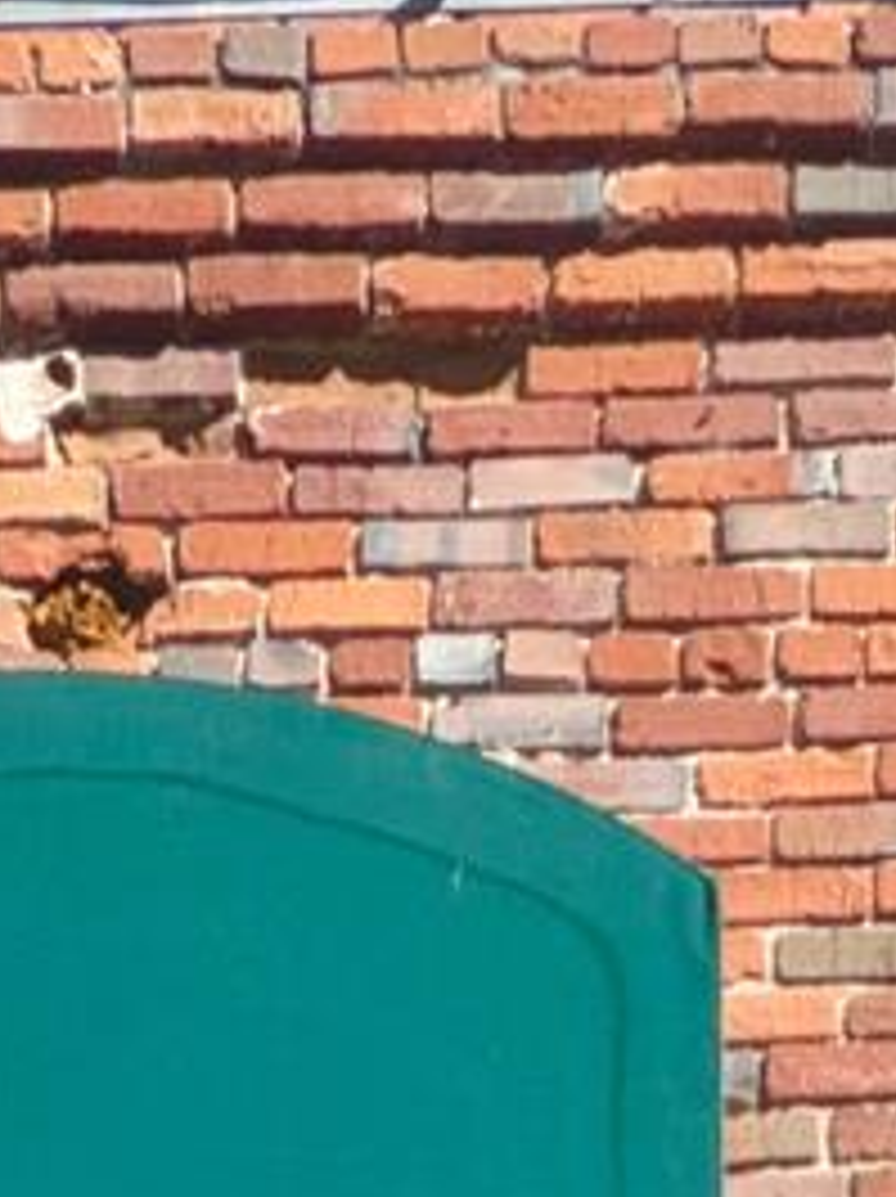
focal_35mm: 79
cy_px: 3366
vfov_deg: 12.5
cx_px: 205
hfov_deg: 18.5
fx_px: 2731
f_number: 2.2
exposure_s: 1/2604
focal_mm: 1.85
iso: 49
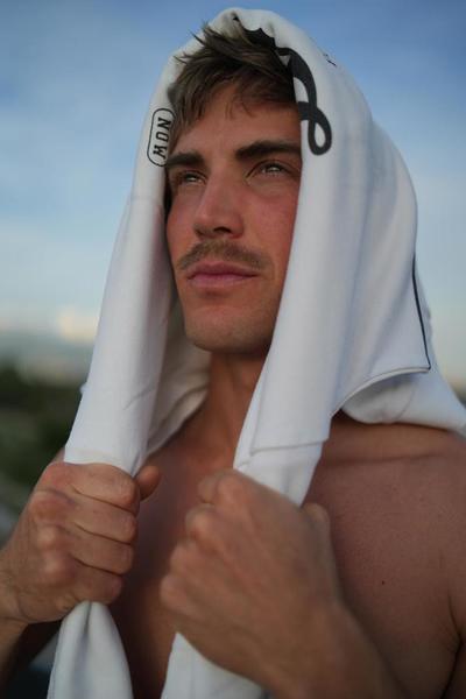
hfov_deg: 37.9
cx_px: 233
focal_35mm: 35
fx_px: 680
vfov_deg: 54.4
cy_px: 350
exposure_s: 1/4000
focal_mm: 35
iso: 100
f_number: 1.4
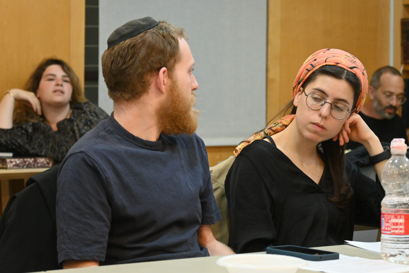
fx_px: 1244
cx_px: 205
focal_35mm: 110
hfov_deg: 18.7
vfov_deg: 12.5
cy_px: 138
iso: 5000
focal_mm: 69
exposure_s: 1/125
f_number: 4.8
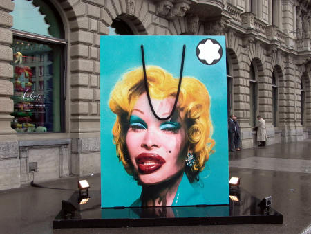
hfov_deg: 43.8
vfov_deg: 33.6
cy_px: 117
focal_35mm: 43
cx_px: 156
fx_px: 387
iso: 100
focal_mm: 8.89
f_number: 4.27
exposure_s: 1/196
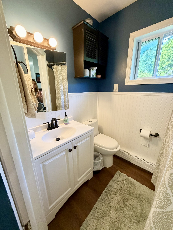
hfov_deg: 85.7
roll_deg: +0.7
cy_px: 115
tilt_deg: -16.3
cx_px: 86
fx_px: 93
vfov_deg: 102.1
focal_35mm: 14
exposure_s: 1/60
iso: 400
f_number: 2.2
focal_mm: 2.22
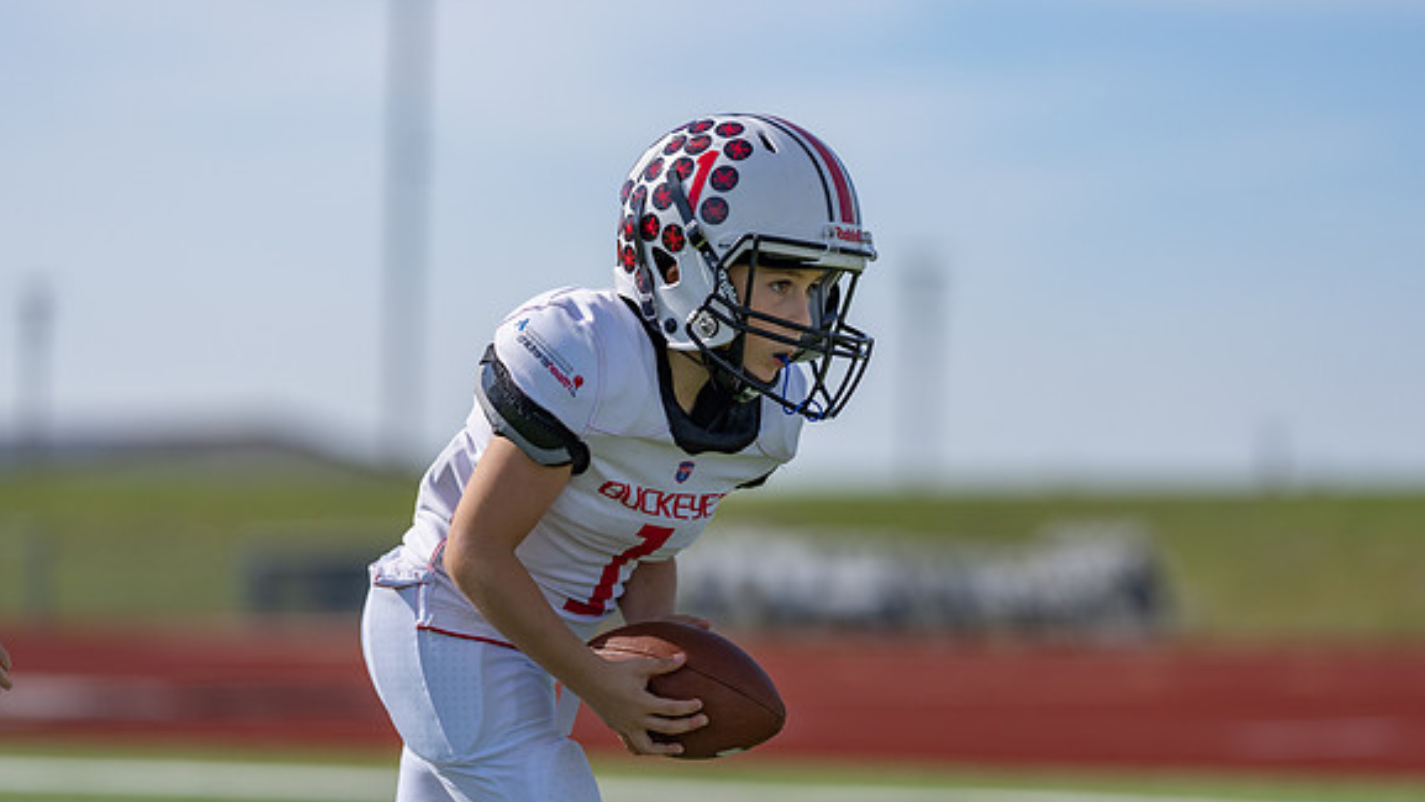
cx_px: 711
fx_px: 5896
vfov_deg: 7.8
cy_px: 434
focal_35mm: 156
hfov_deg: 13.8
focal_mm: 135
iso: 100
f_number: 1.8
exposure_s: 1/8000
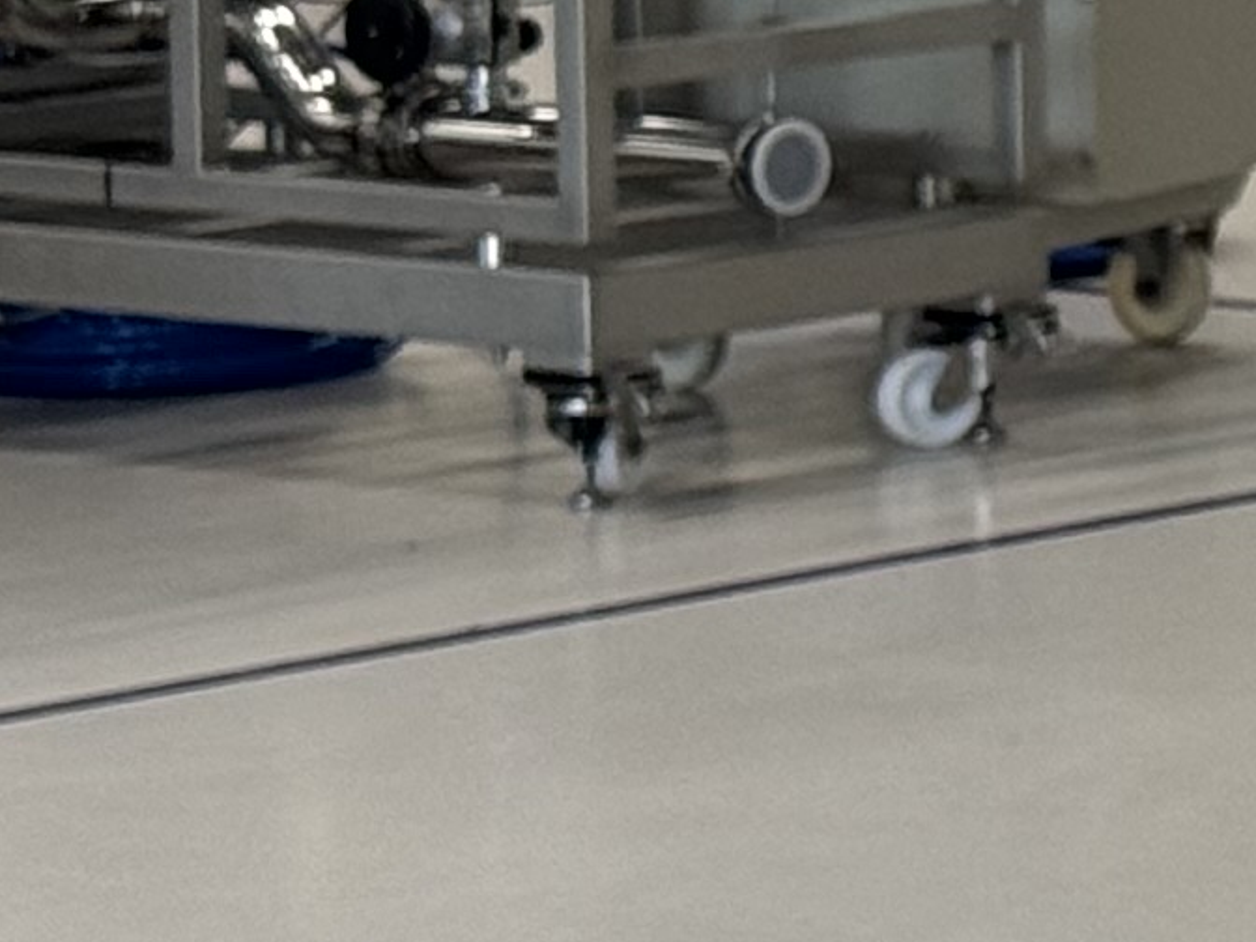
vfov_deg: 5.1
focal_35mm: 288
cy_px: -465
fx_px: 10450
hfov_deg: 6.4
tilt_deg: -1.7
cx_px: 3544
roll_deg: +0.4
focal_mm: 6.76
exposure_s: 1/100
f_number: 1.78
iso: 64
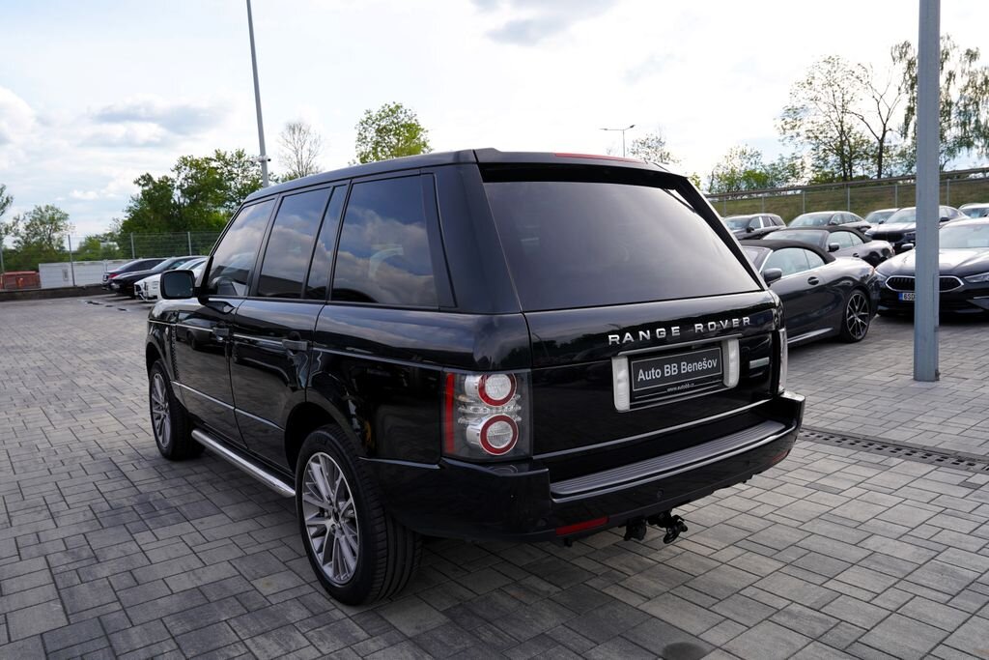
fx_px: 714
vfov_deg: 49.6
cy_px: 330
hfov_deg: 69.4
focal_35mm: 26
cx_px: 494
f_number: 7.1
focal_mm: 26
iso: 100
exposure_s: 1/200
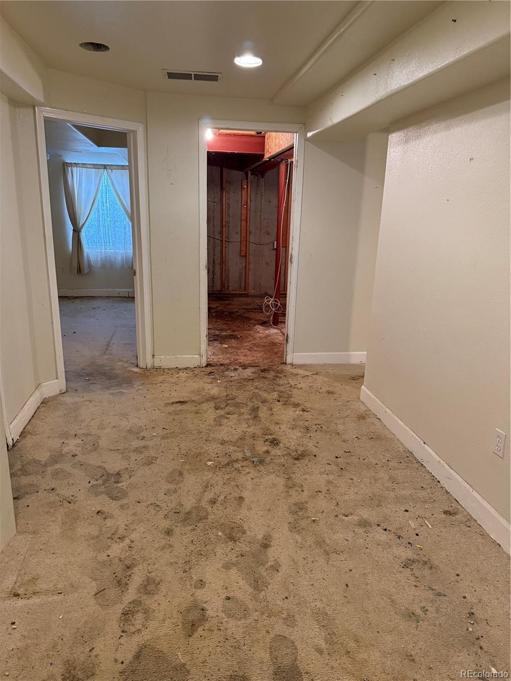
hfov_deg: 56.8
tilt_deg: -13.8
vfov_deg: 71.6
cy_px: 340
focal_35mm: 24
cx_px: 256
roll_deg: -3.1
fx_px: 472
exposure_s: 1/60
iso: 500
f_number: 1.78
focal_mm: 6.76
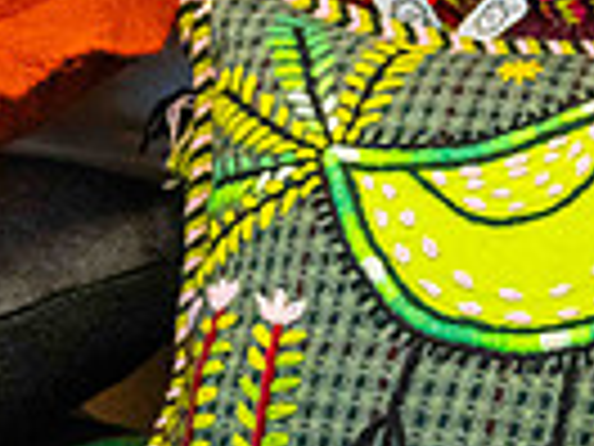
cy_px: 710
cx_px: 1246
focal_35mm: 144
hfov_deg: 12.0
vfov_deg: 9.9
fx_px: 2471
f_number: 5.6
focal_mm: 34
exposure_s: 1/160
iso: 3200
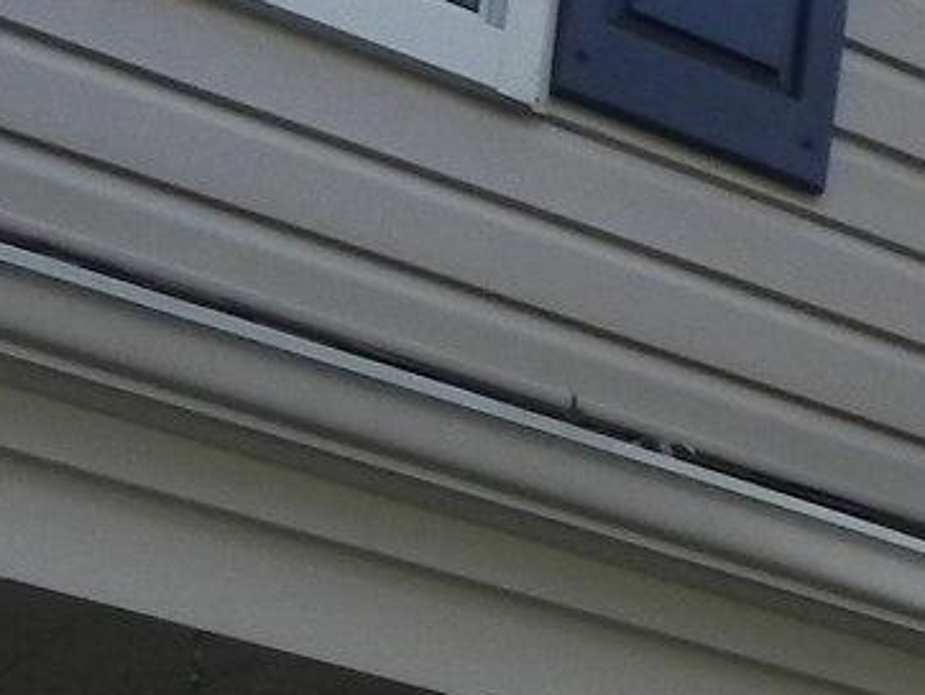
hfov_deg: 10.6
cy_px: 1280
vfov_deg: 9.6
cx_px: 2504
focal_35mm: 147
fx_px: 3931
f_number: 5
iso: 160
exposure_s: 1/171
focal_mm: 4.6
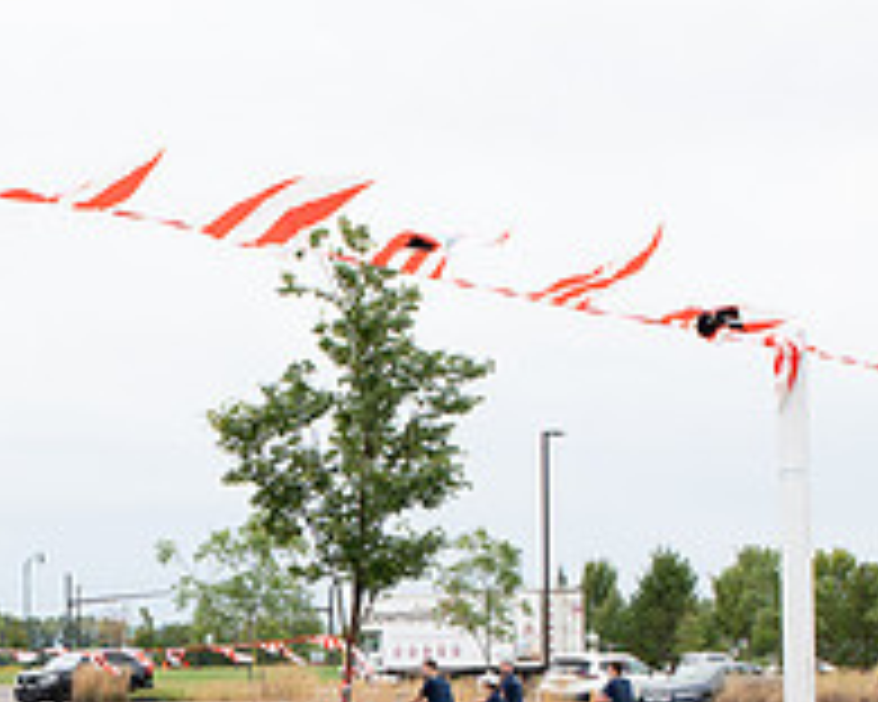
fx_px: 2105
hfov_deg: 23.2
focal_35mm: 81
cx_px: 167
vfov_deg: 18.2
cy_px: 800
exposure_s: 1/320
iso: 640
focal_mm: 24
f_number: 7.1
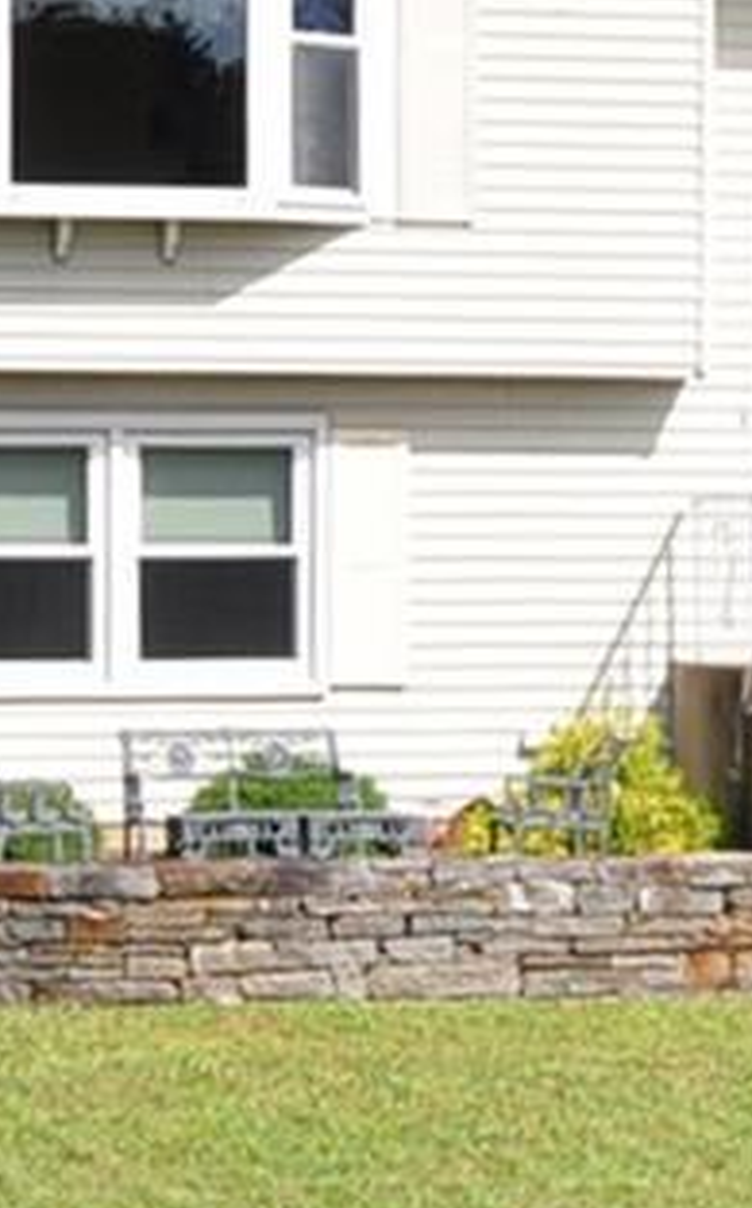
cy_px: 289
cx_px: 956
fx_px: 3287
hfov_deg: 12.7
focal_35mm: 100
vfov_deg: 20.6
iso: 200
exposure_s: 1/400
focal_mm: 20
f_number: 8
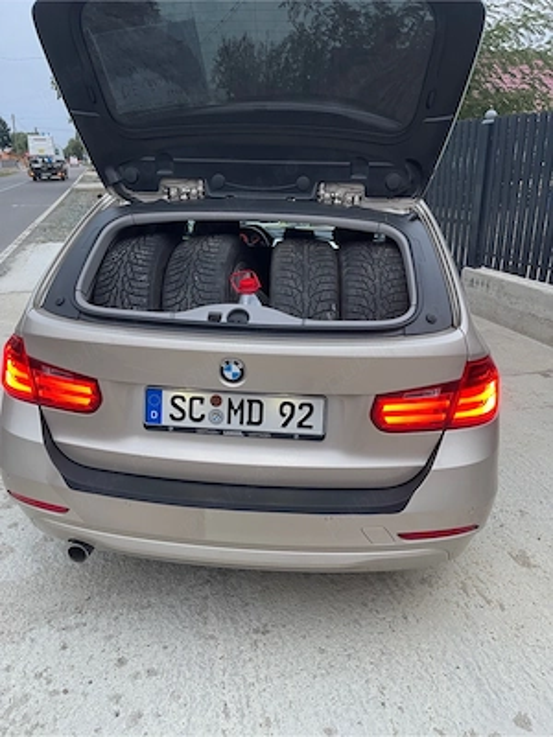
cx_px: 276
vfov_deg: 69.4
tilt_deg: -21.0
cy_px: 368
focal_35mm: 25
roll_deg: +1.7
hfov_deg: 54.9
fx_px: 533
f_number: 1.6
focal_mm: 5.1
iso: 200
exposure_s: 1/60
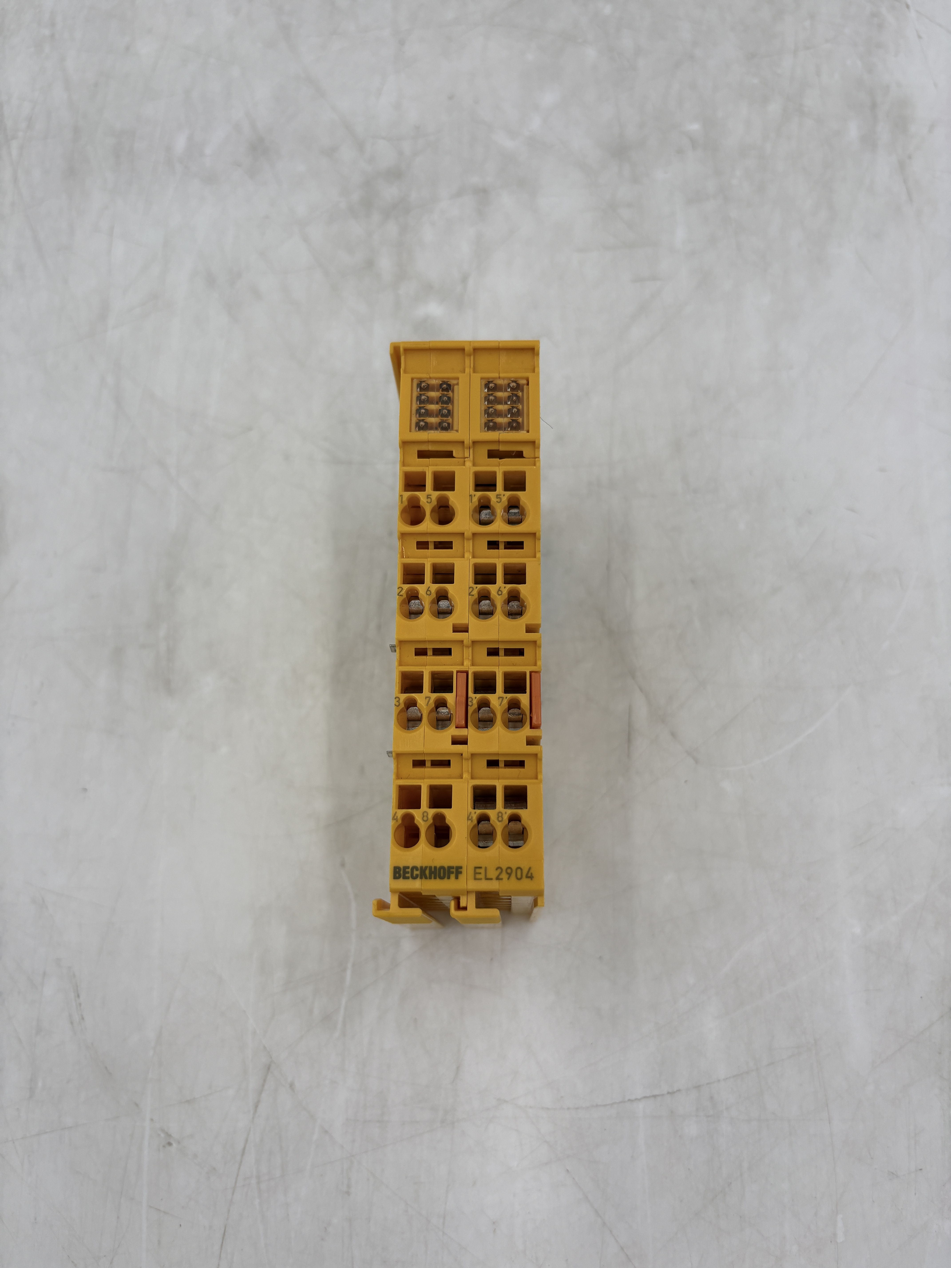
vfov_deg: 67.3
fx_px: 952
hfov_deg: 53.1
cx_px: 476
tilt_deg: -75.0
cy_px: 634
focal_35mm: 26
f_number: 1.6
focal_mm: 5.96
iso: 50
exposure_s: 1/782
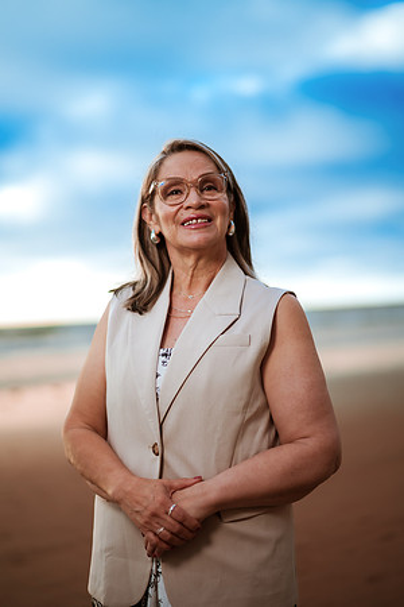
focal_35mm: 58
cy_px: 304
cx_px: 202
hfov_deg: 23.4
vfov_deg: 34.5
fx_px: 976
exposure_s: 1/1250
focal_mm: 58
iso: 50
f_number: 1.4
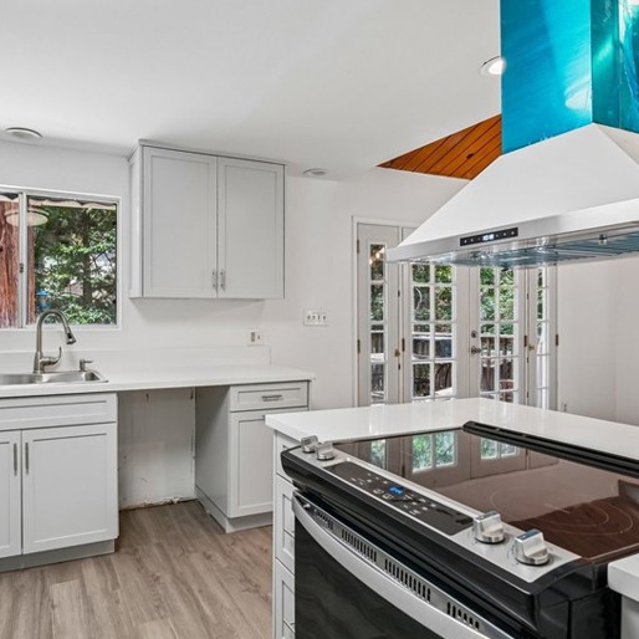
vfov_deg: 69.6
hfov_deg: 69.0
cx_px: 260
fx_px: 459
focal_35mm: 22
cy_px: 302
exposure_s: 1/30
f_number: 8
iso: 320
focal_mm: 13
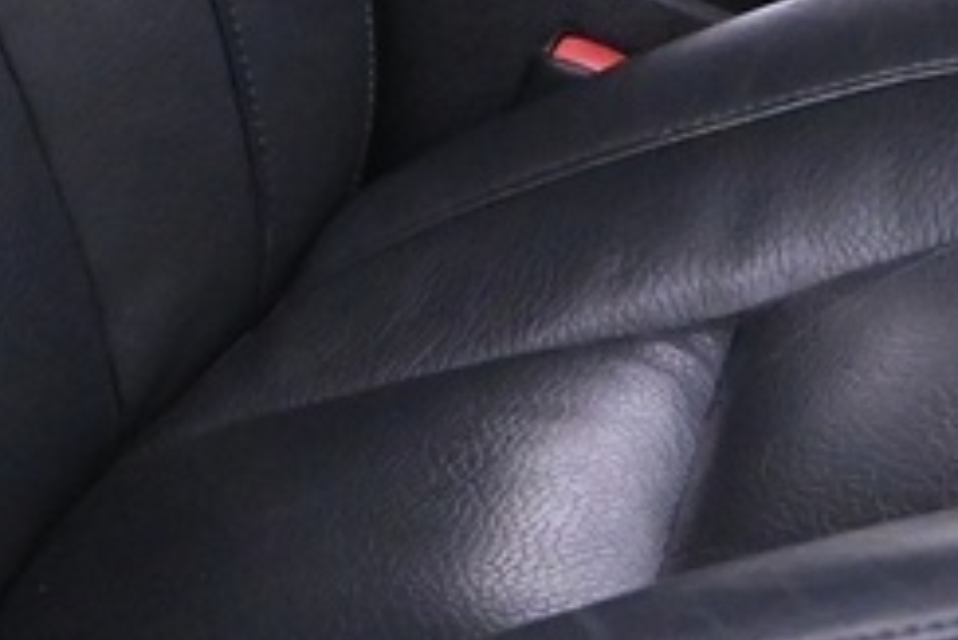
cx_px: 393
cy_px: -416
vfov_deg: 7.5
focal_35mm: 179
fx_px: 4766
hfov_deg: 11.5
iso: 3200
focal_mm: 18
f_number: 3.5
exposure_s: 1/40
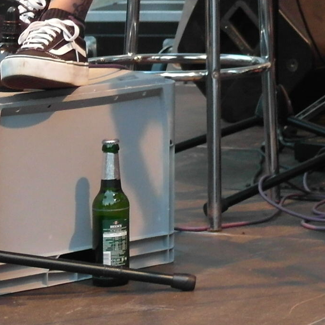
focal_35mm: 269
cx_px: 759
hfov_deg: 6.2
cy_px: -269
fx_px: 2857
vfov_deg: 6.4
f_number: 2.8
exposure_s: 1/45
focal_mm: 12.3
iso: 200
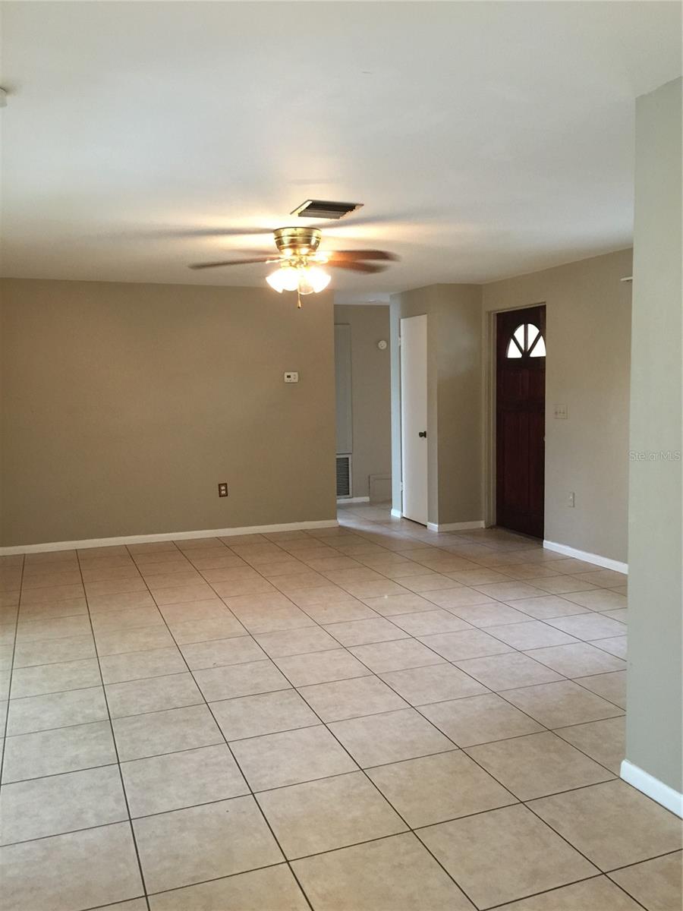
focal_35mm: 29
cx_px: 342
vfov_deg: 61.7
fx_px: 763
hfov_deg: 48.2
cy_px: 456
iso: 100
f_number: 2.2
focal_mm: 4.15
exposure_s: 1/10
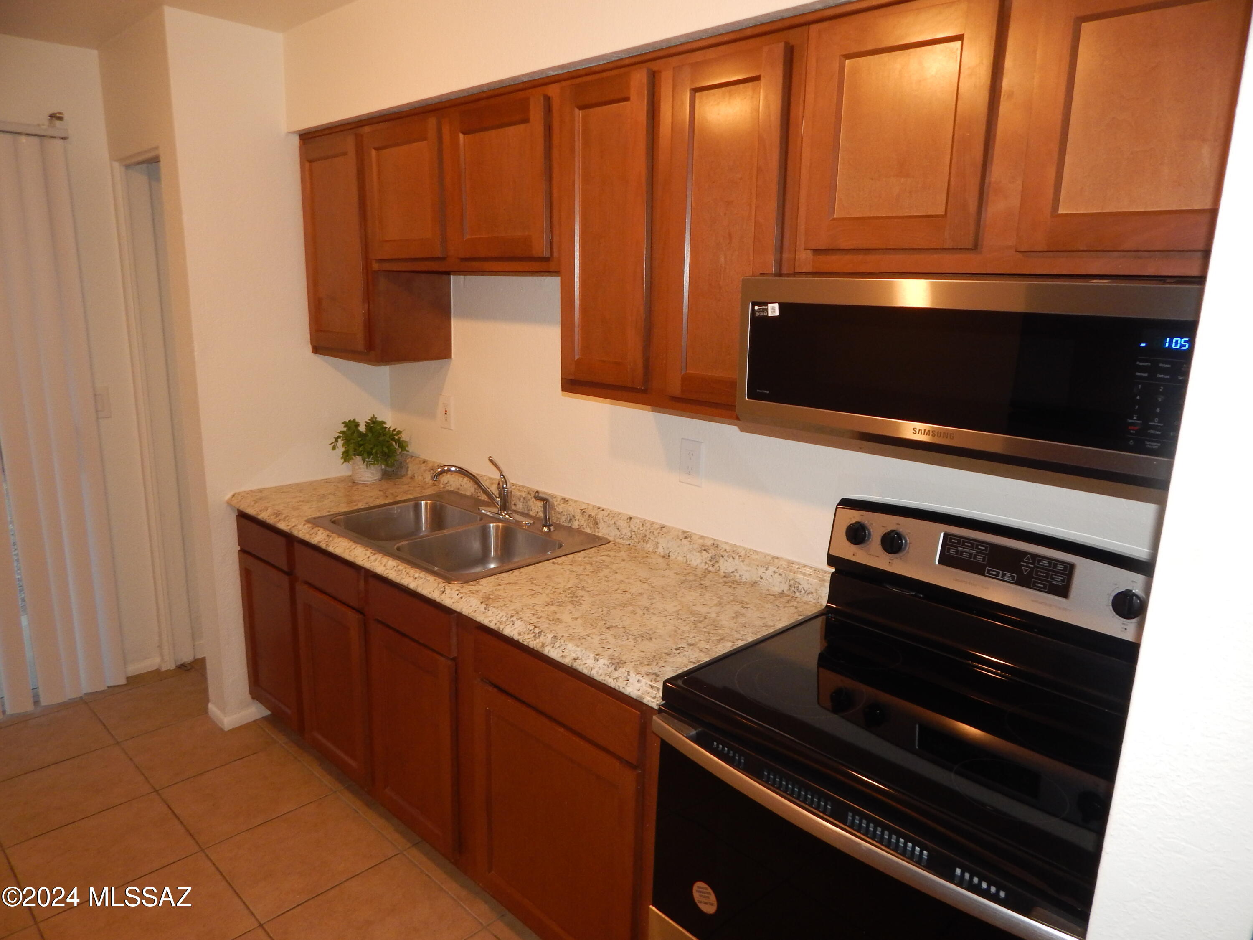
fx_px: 796
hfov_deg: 76.4
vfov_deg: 61.1
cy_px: 470
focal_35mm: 22
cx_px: 626
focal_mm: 4
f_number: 3
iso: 200
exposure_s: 1/30
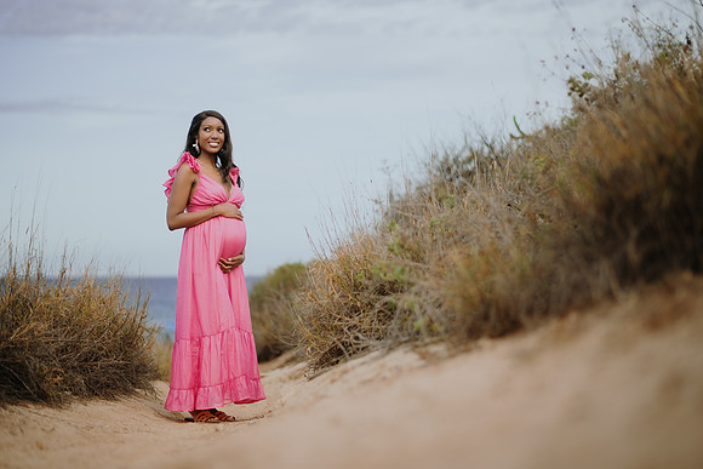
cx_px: 357
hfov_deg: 33.5
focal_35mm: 60
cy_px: 234
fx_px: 1166
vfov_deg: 22.7
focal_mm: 58
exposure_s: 1/2000
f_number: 1.4
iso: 50
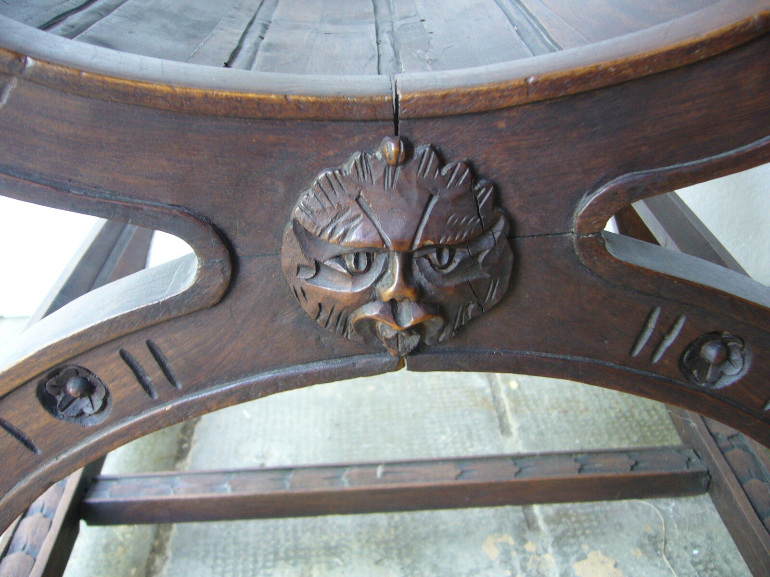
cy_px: 288
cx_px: 385
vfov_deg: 40.7
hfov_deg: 52.6
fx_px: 779
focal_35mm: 35
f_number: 2.8
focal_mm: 5.8
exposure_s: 1/15
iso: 100
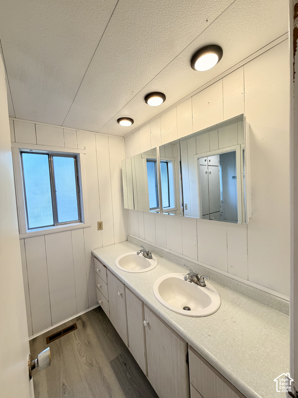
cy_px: 199
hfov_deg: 85.7
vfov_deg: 102.1
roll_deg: +2.6
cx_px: 149
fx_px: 161
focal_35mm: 14
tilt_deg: -4.2
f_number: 2.2
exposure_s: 1/120
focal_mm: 2.22
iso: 125
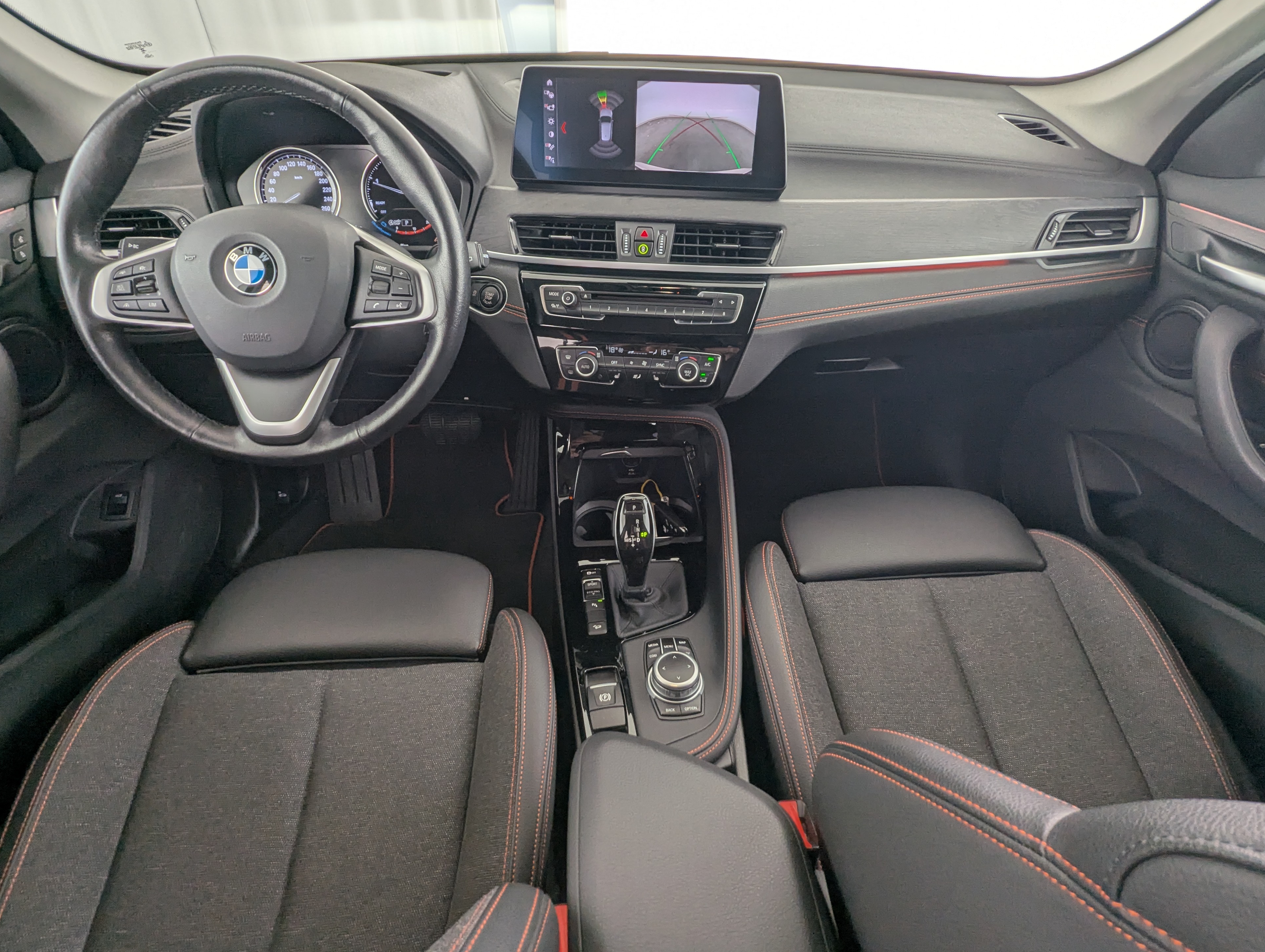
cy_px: 450
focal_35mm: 17
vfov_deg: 74.8
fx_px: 622
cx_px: 644
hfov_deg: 90.9
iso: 42
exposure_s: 1/31.9
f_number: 2.2
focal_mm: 2.35
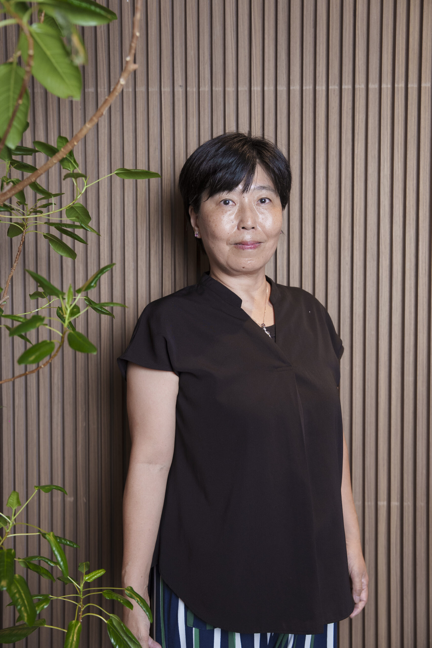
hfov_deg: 35.1
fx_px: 684
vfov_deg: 50.7
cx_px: 216
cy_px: 324
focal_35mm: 38
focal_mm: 38
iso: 800
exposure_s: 1/200
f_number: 3.5
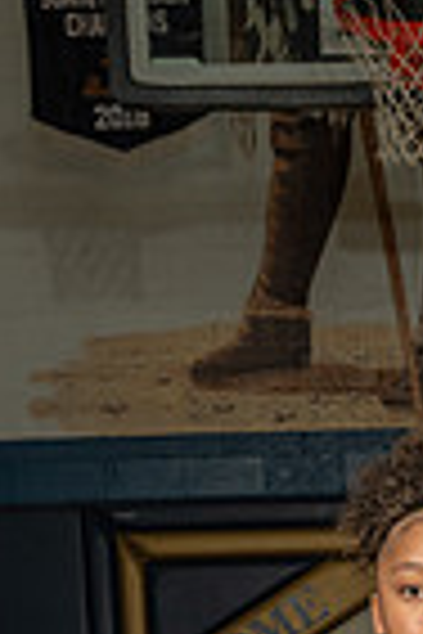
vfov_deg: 15.4
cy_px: 998
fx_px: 2132
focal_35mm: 121
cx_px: 590
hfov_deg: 11.0
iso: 160
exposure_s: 1/200
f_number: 7.1
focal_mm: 38
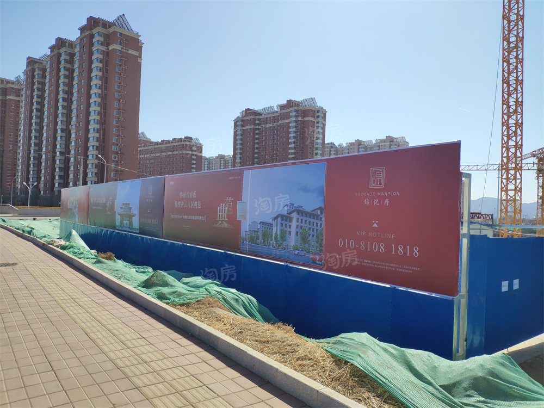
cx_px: 272
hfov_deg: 79.0
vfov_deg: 63.4
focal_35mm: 21
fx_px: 330
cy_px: 204
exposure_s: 1/3186
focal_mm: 4.22
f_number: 1.8
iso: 100
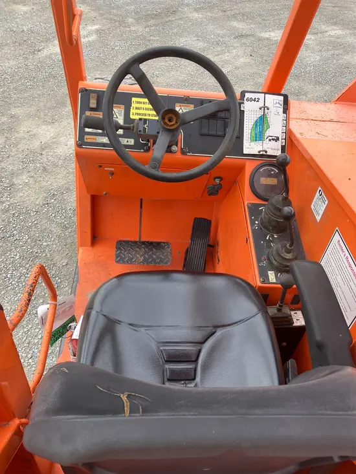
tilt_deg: -43.1
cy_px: 237
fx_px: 384
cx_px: 178
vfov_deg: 63.4
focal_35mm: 28
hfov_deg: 49.8
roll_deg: -6.6
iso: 32
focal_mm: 3.99
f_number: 1.8
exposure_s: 1/121
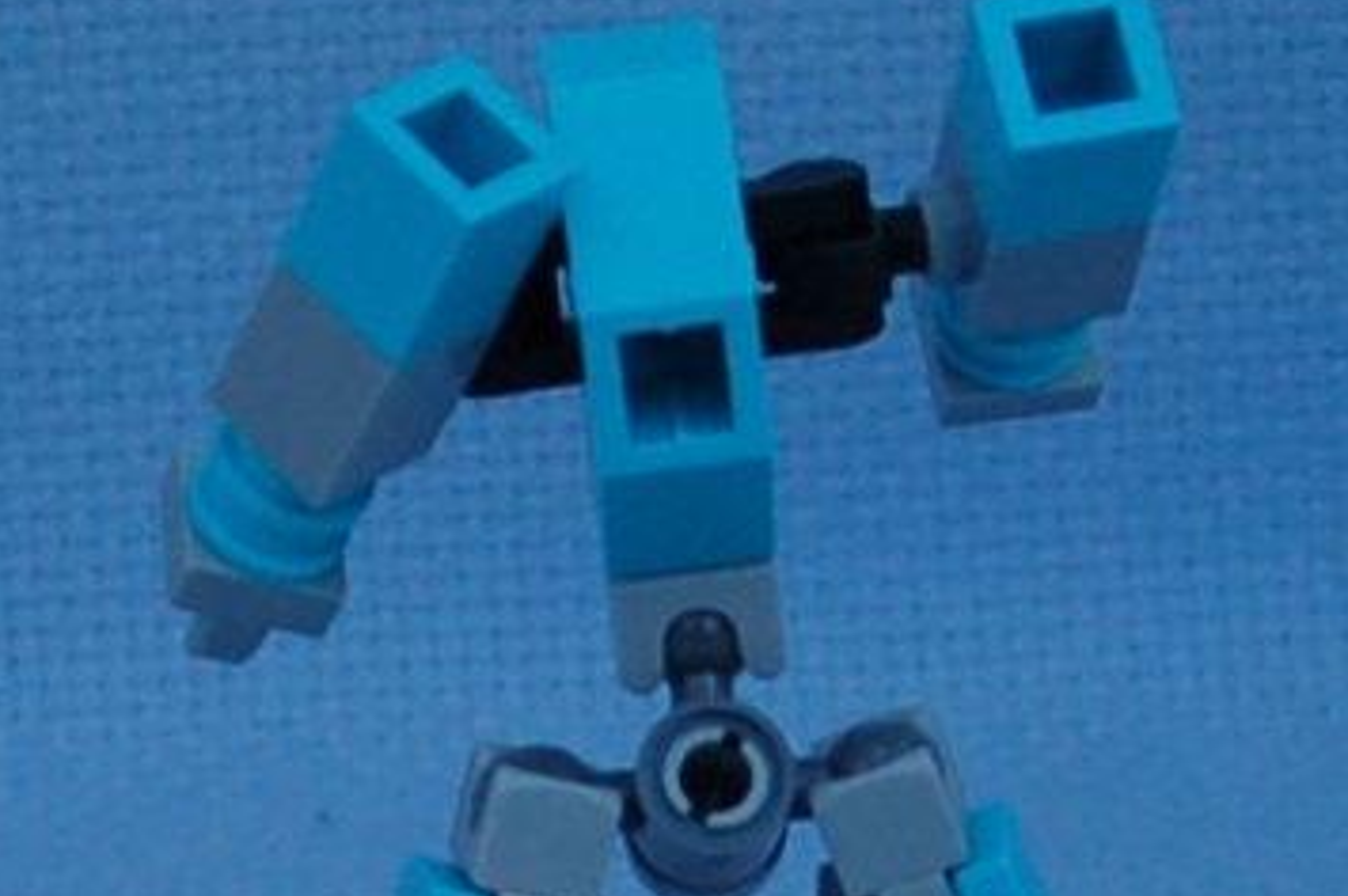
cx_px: 680
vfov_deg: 28.5
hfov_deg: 42.8
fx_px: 1721
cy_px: 735
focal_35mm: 46
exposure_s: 1/500
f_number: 3.8
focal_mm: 20
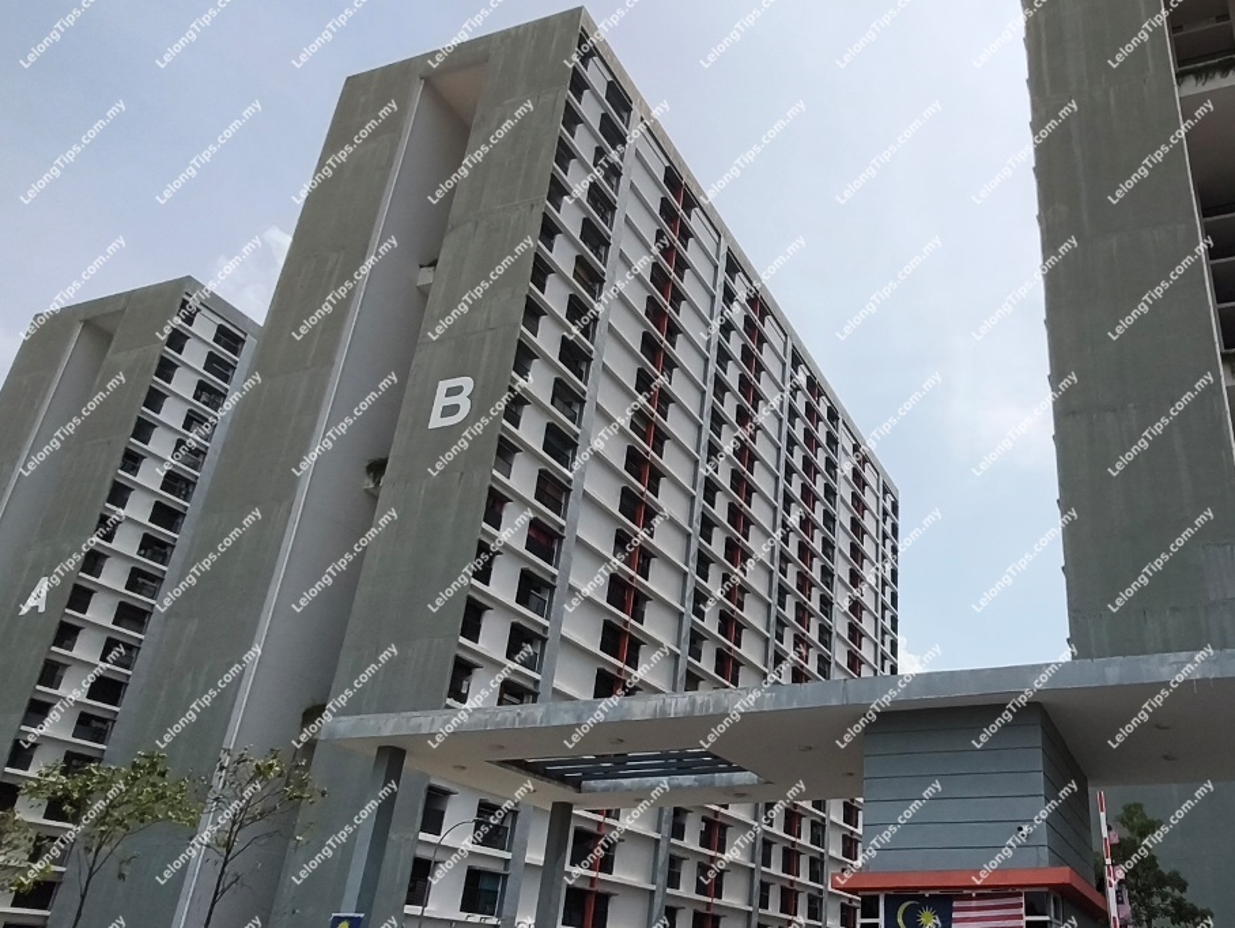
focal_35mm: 25
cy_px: 448
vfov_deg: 54.9
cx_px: 898
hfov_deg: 65.9
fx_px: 892
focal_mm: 1.67
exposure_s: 1/4237
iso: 50
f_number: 2.2
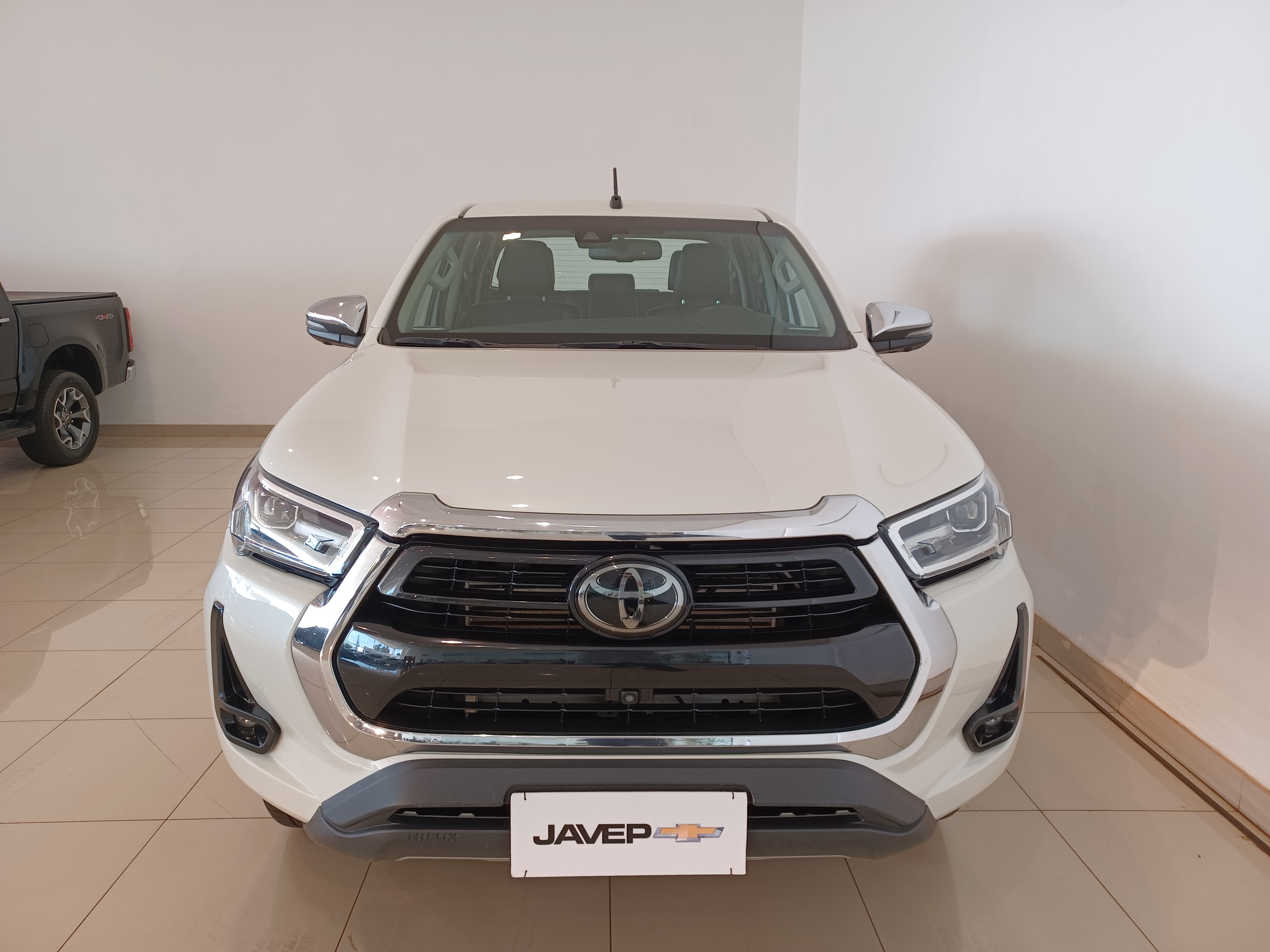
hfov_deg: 69.4
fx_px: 917
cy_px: 476
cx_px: 635
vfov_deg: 54.9
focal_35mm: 25
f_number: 1.8
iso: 160
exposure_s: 1/60
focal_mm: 4.6
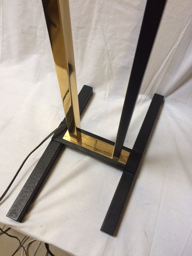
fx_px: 214
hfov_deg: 48.2
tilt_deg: -61.8
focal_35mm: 29
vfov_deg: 61.7
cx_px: 96
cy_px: 128
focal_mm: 4.15
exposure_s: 1/33
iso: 80
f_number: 2.2
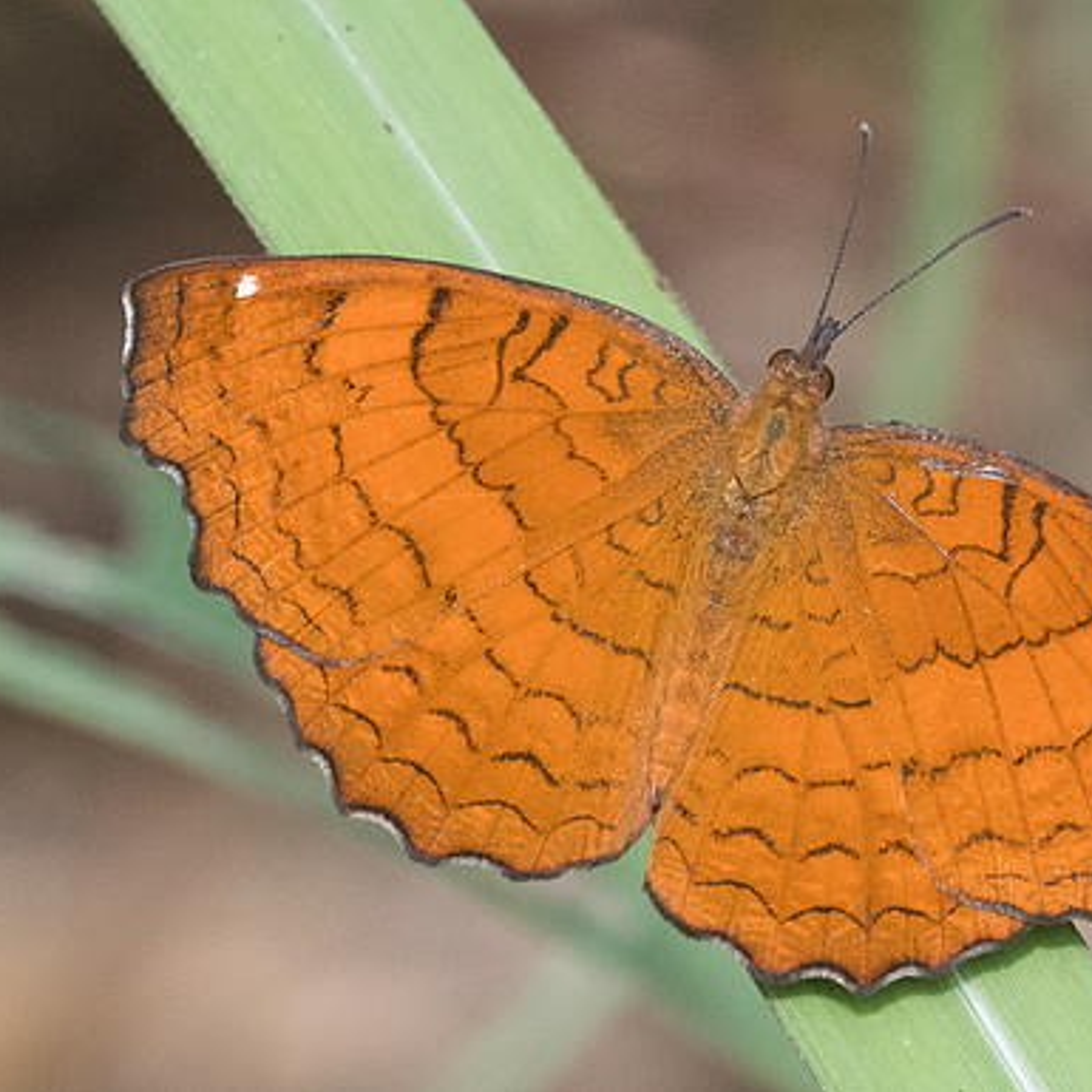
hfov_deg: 2.2
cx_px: 513
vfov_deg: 2.2
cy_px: 593
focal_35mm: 787
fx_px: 28088
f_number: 7.1
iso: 1000
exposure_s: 1/1000
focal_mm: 150
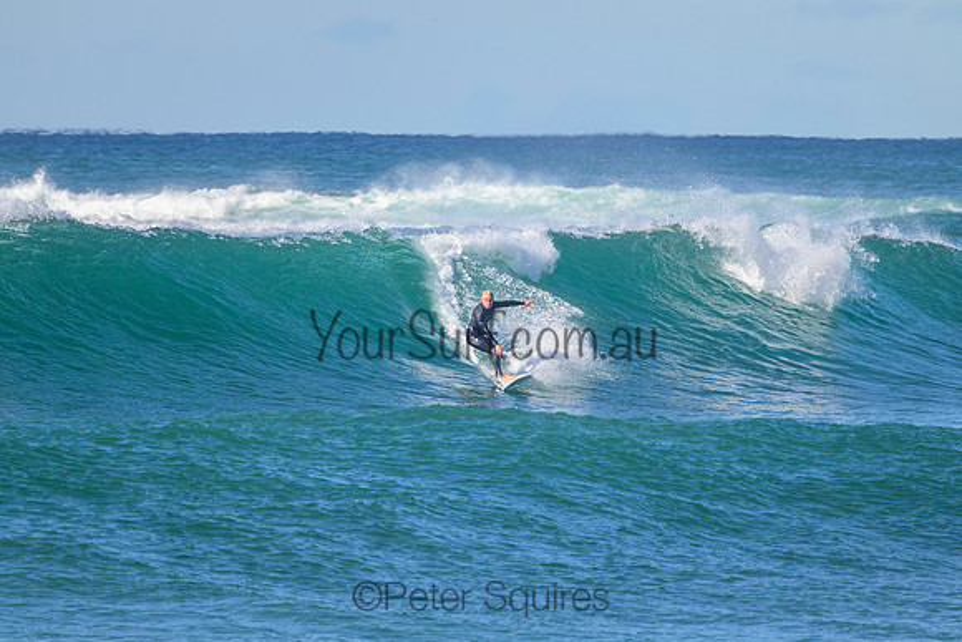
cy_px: 321
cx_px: 481
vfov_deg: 1.7
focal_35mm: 833
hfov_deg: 2.5
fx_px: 22272
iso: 1800
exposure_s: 1/2000
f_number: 11
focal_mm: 800
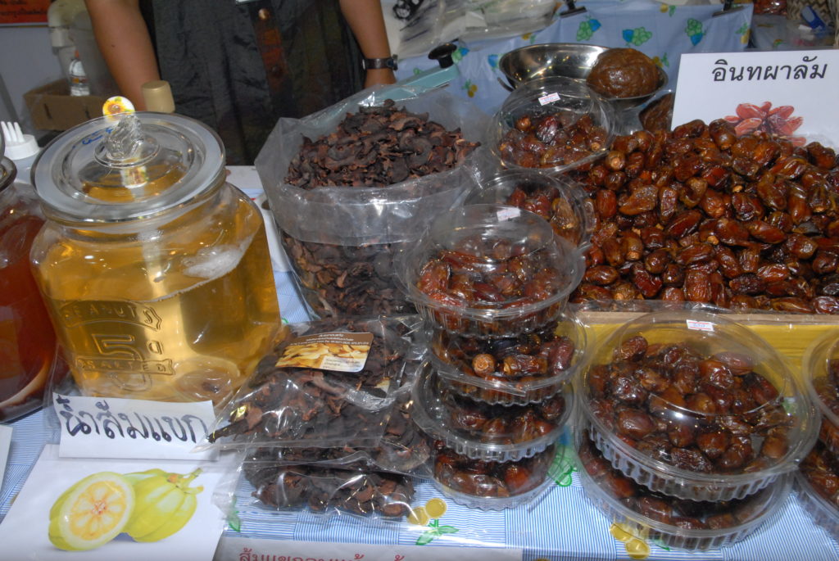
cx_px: 420
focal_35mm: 30
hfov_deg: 61.9
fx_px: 700
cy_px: 280
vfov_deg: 43.7
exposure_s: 1/125
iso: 640
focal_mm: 20
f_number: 5.6
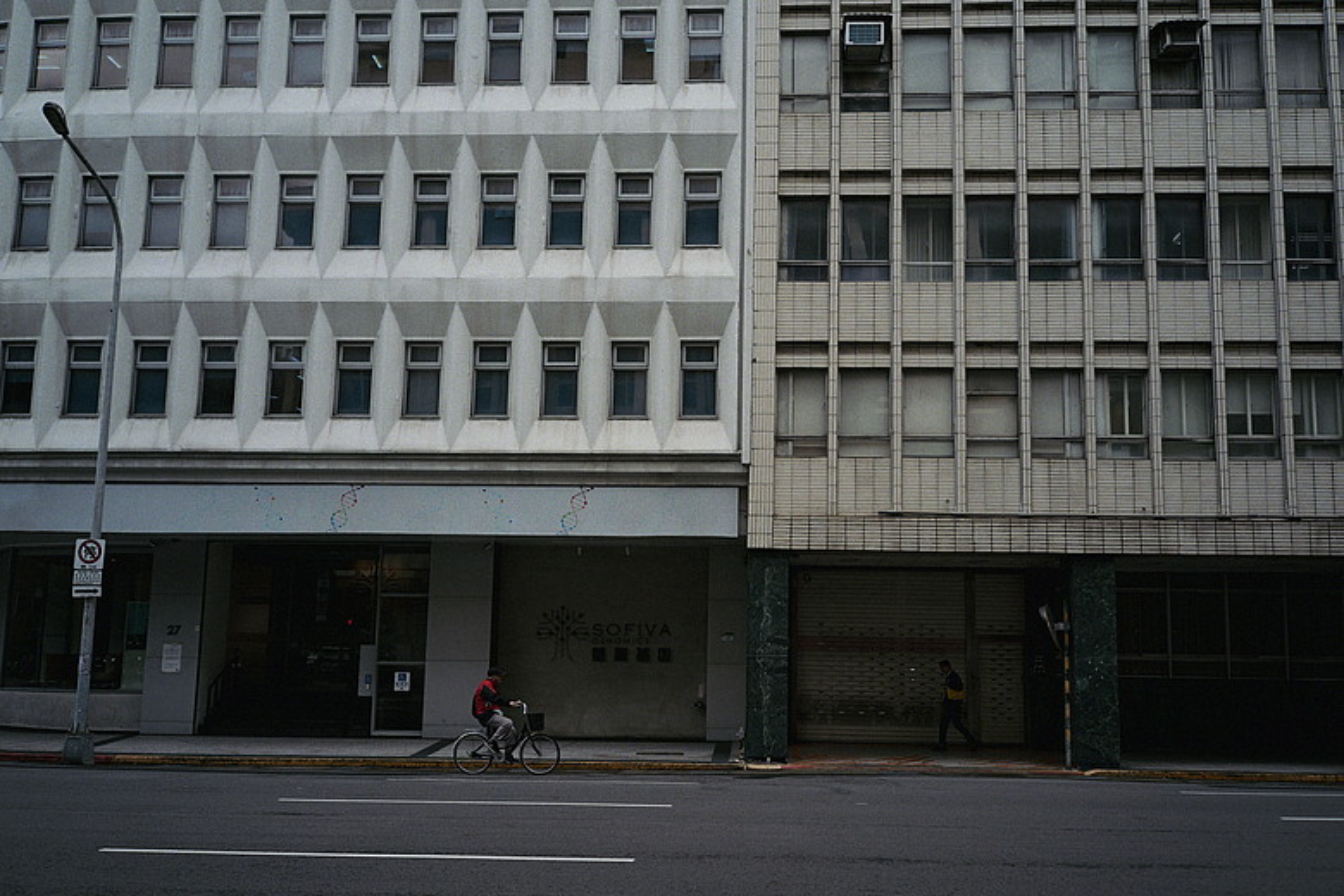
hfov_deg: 54.4
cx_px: 672
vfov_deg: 37.9
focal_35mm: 35
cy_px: 448
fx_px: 1307
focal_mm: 35
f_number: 3.2
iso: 200
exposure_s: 1/500
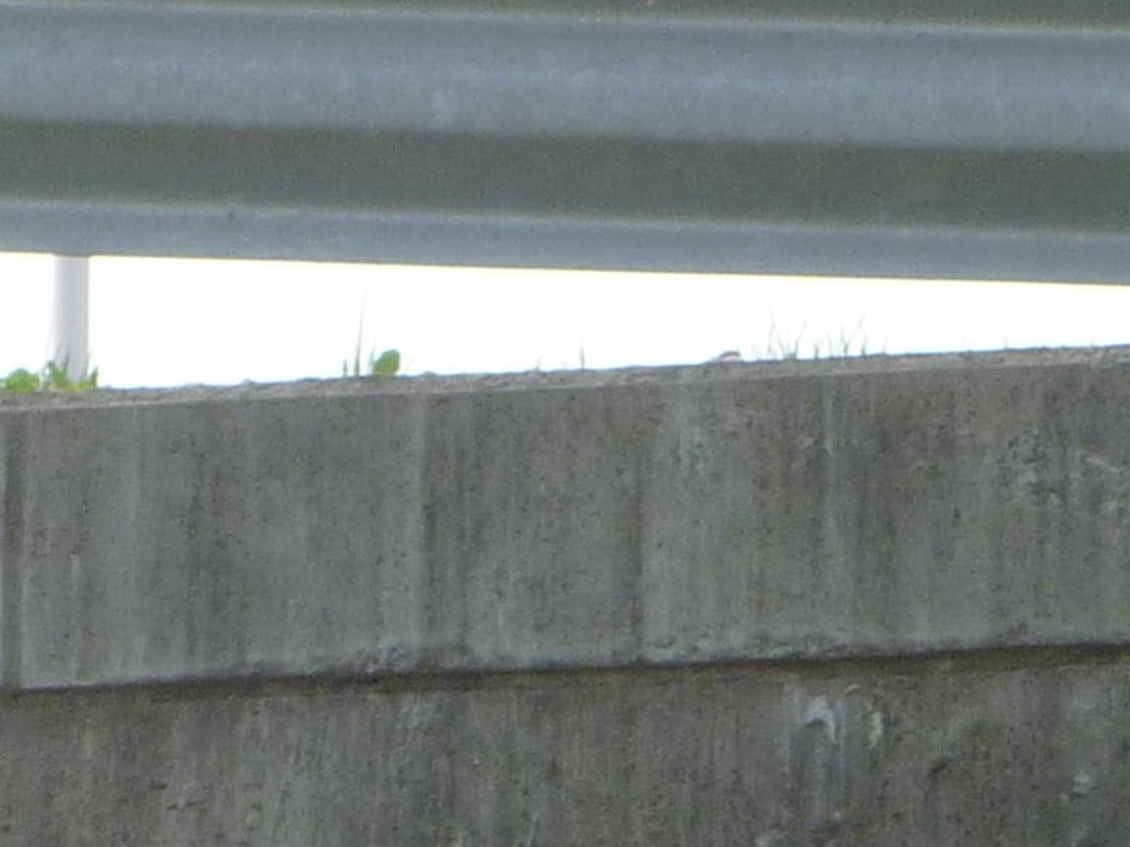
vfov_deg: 3.8
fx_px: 12760
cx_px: 174
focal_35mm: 391
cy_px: 1618
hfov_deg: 5.1
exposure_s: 1/500
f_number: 4.2
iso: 100
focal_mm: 11.7
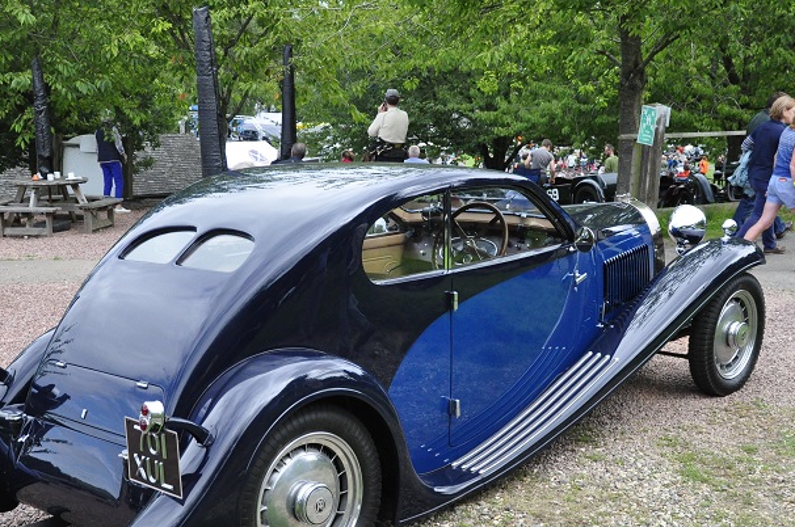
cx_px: 394
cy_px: 326
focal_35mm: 51
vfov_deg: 26.3
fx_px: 1124
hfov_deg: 38.9
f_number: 3.8
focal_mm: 24
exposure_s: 1/3200
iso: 1800
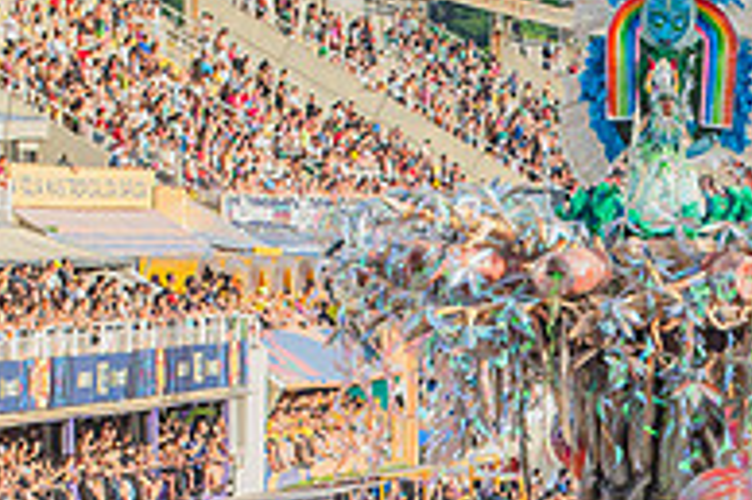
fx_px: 7806
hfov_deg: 5.5
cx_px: 733
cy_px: 475
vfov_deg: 3.7
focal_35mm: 374
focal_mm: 125
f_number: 5.6
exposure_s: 1/640
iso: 320
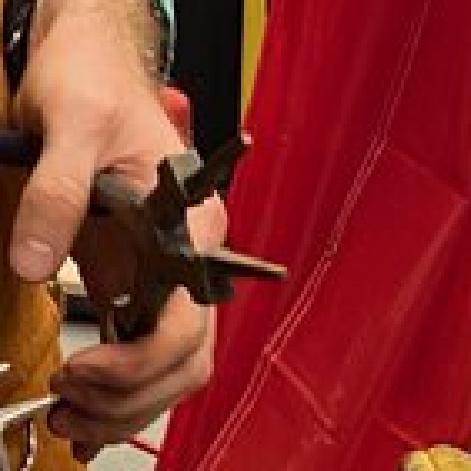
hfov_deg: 8.5
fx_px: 3017
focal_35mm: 196
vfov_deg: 8.8
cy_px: -90
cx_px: -401
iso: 160
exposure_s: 1/41
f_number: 1.8
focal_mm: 4.25
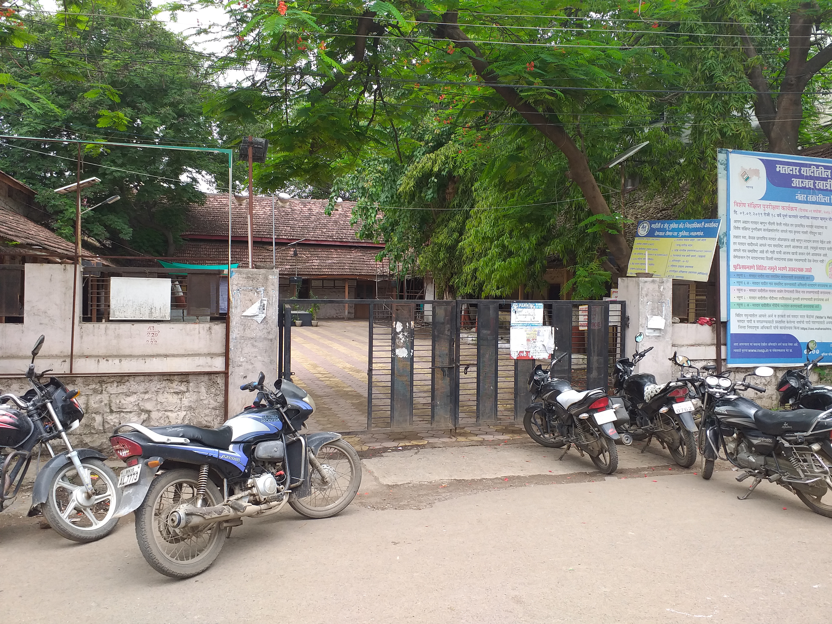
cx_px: 416
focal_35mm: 26
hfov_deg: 67.3
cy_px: 312
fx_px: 625
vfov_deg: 53.1
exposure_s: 1/343
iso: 40
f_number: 1.9
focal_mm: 3.6
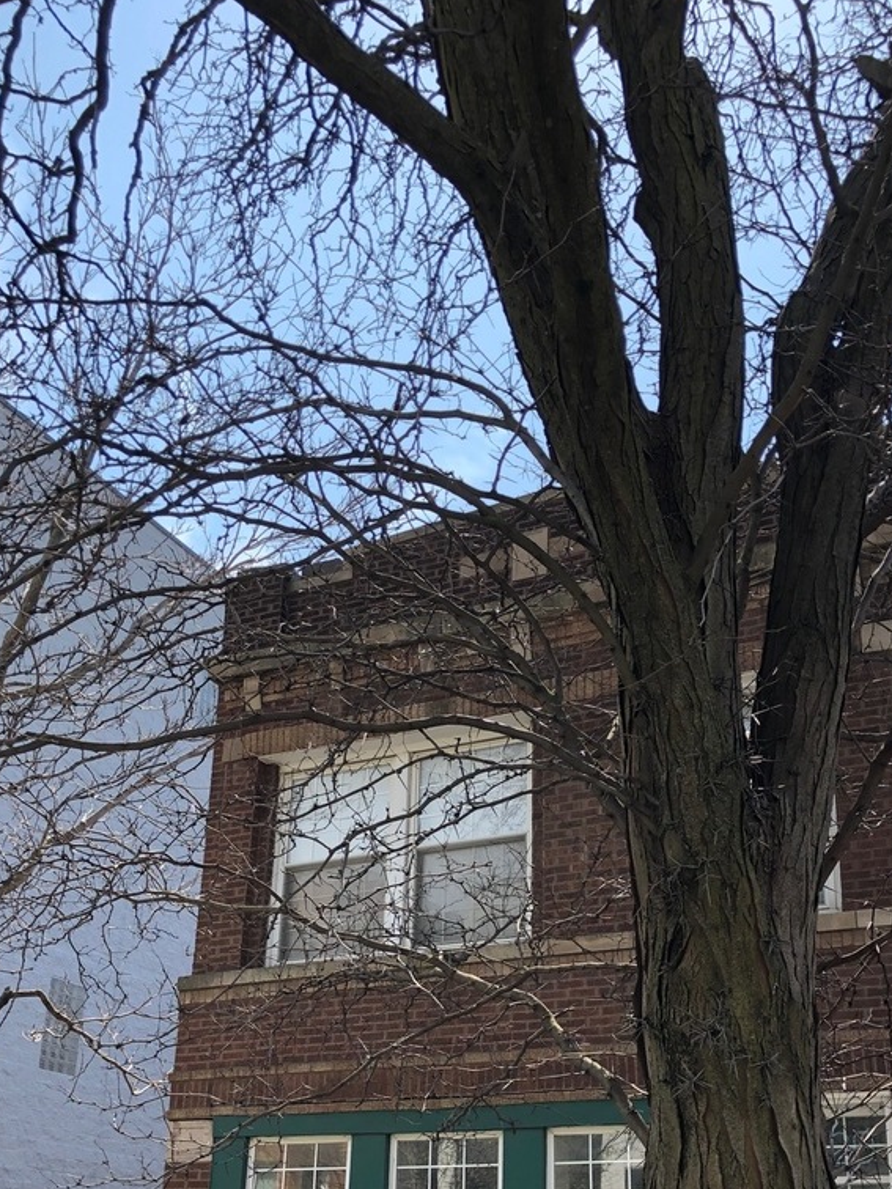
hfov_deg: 36.0
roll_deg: -0.5
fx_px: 1374
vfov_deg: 45.7
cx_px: 467
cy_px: 834
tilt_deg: +19.0
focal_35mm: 40
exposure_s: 1/738
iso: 20
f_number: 1.8
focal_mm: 3.99
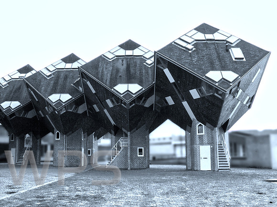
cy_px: 104
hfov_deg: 50.1
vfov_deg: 38.7
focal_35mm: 37
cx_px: 138
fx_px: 296
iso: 400
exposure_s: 1/500
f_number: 8
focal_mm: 7.8
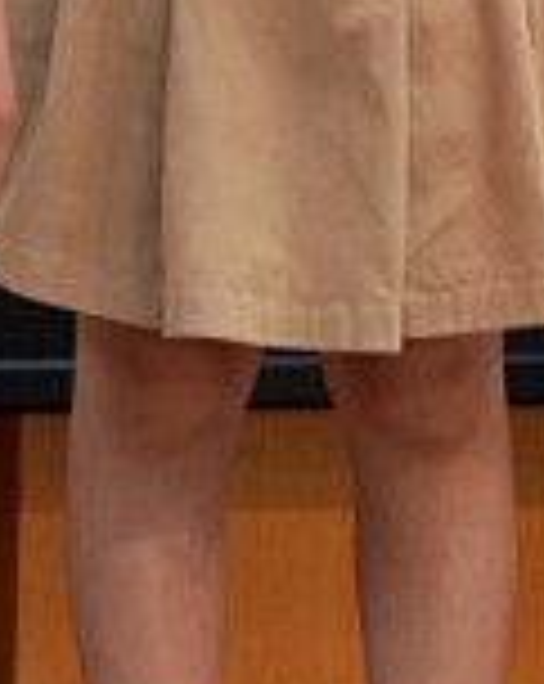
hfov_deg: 1.4
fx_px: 22508
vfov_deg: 1.7
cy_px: -576
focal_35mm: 1115
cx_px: 337
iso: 800
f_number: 4
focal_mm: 200
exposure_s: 1/250
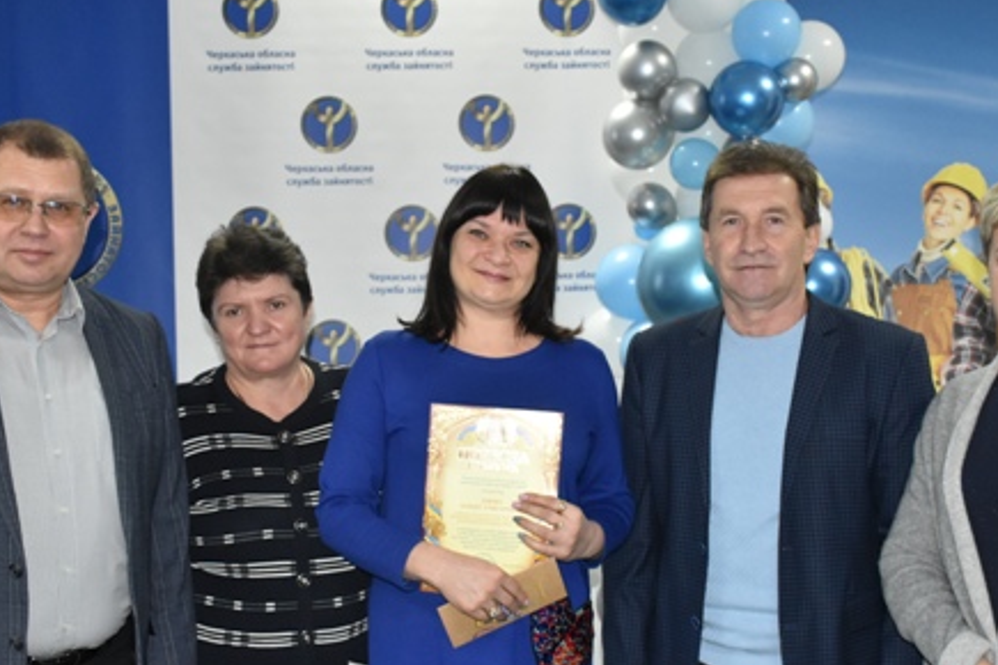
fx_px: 1406
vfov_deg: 26.5
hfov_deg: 39.0
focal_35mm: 51
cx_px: 535
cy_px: 416
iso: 1600
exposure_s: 1/60
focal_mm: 23
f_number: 3.8
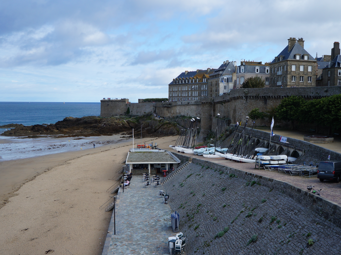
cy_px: 136
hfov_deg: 46.2
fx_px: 394
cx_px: 223
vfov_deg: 35.9
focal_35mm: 40
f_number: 13
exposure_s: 1/200
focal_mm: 20
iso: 200
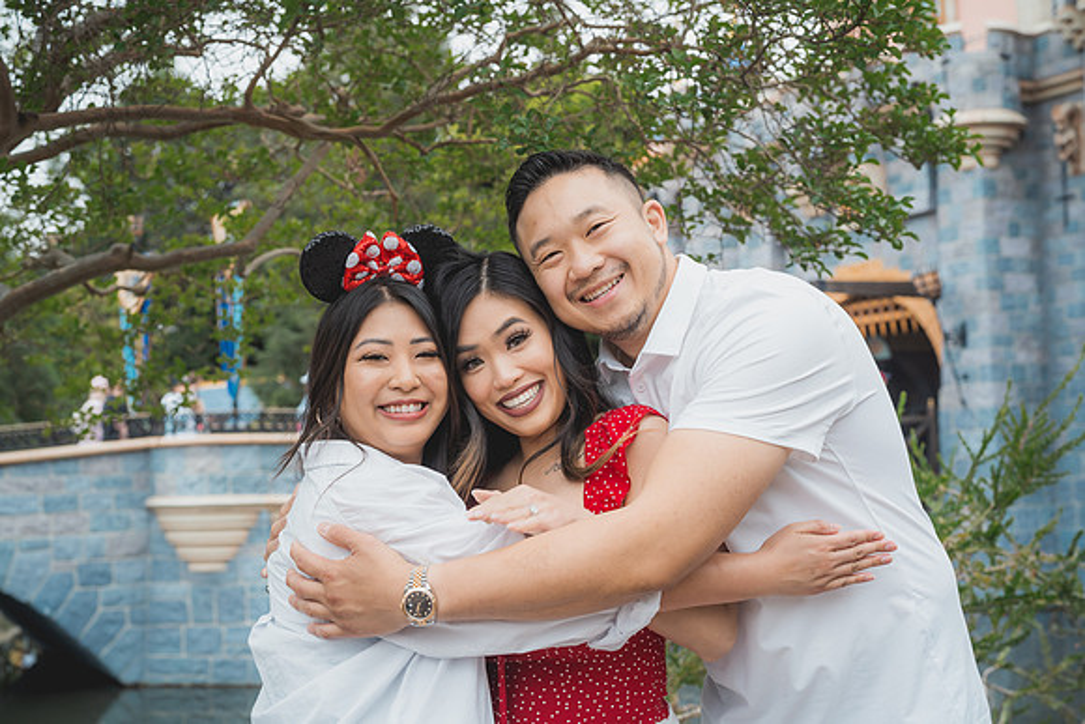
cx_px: 542
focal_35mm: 50
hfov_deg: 39.6
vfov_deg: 27.0
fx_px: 1507
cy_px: 362
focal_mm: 50
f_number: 4.5
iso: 250
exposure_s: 1/160
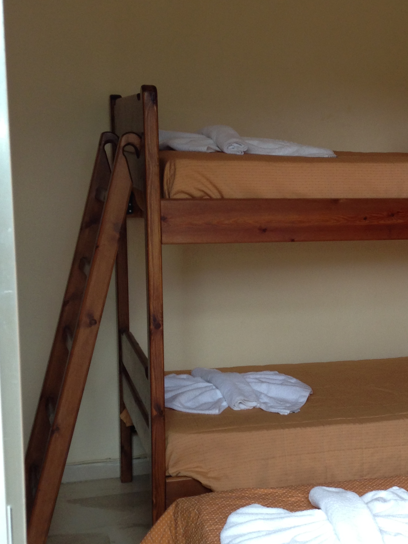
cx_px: 382
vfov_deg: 31.2
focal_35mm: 62
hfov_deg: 22.9
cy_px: 298
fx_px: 974
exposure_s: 1/120
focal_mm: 4.13
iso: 64
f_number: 2.4
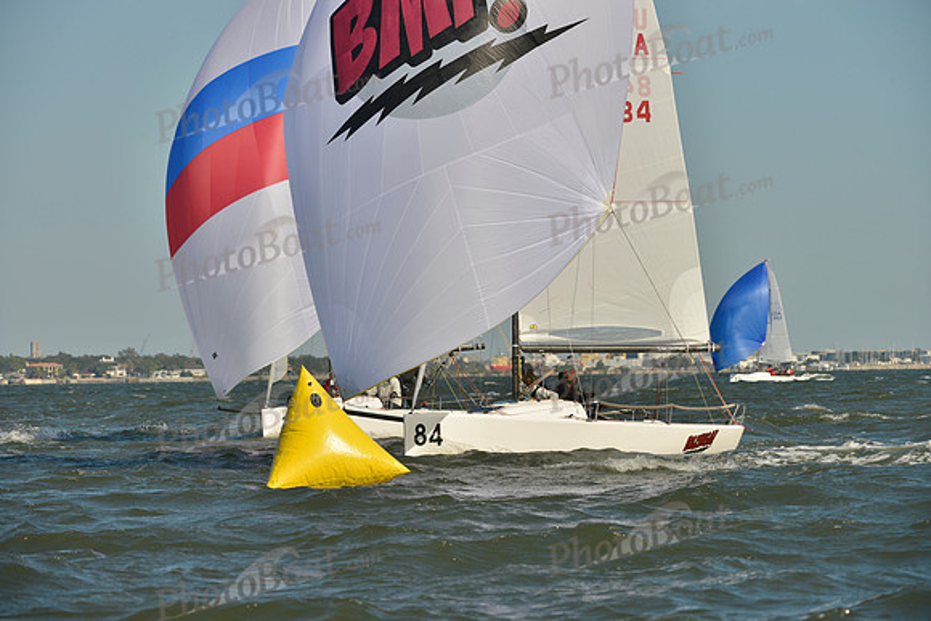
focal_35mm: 200
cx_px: 466
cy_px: 310
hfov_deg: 10.3
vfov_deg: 6.9
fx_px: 5173
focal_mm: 200
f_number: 9
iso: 200
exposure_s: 1/1000
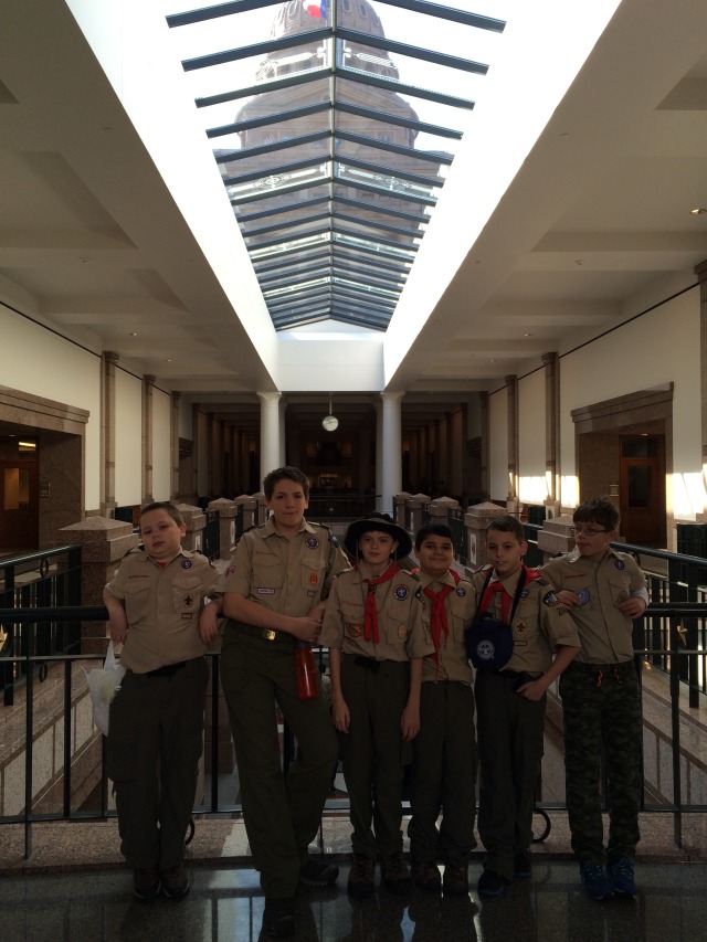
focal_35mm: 29
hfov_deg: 48.2
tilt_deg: +1.2
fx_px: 790
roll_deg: +0.7
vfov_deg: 61.7
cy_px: 471
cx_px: 354
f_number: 2.2
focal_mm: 4.15
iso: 40
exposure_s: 1/120
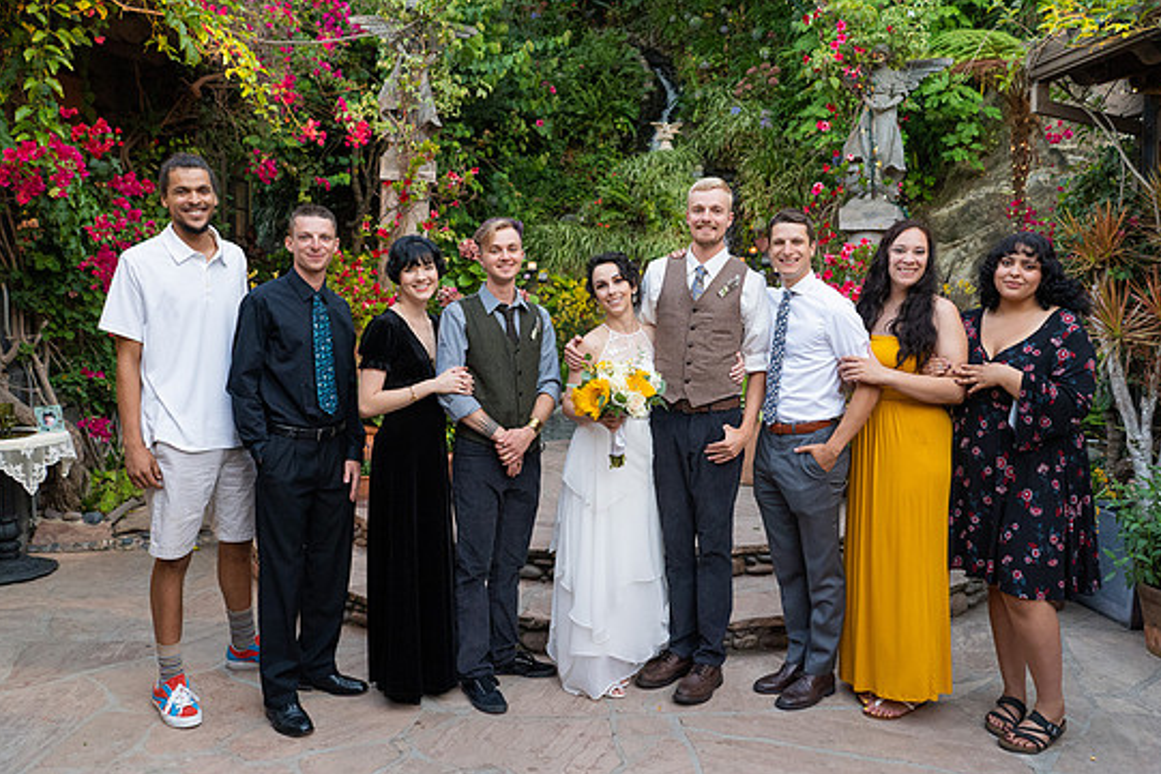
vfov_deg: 43.6
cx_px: 614
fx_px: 968
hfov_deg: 61.9
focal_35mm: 30
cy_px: 372
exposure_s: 1/250
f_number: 3.2
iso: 500
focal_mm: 28
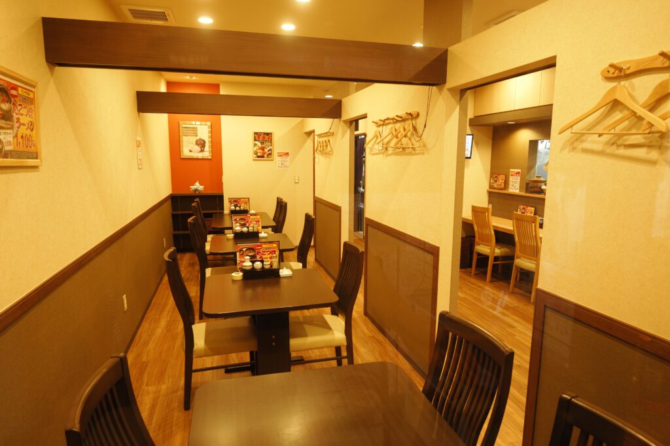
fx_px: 409
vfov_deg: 57.1
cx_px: 335
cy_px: 223
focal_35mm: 22
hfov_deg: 78.6
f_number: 8
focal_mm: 22
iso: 800
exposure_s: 1/6
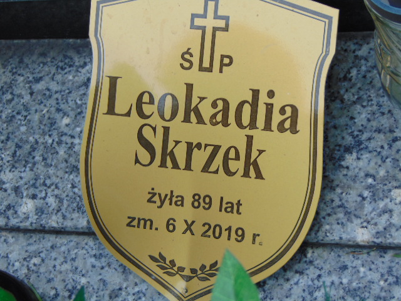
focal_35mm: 108
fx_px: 1251
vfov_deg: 13.7
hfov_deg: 18.2
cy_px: 150
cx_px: 200
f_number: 3.9
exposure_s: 1/100
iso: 80
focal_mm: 19.4
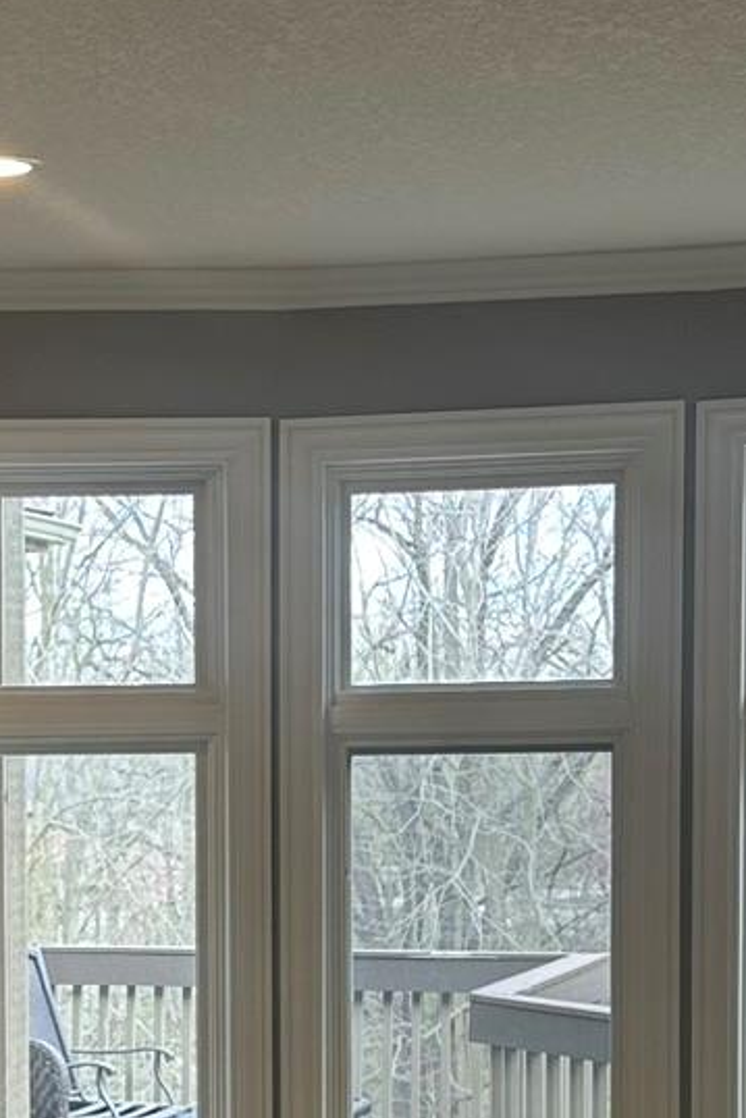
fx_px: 2951
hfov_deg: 14.1
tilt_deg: -3.0
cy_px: 968
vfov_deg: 21.1
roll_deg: +0.5
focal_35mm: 95
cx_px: -87
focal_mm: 6.86
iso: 80
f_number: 1.78
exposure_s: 1/120
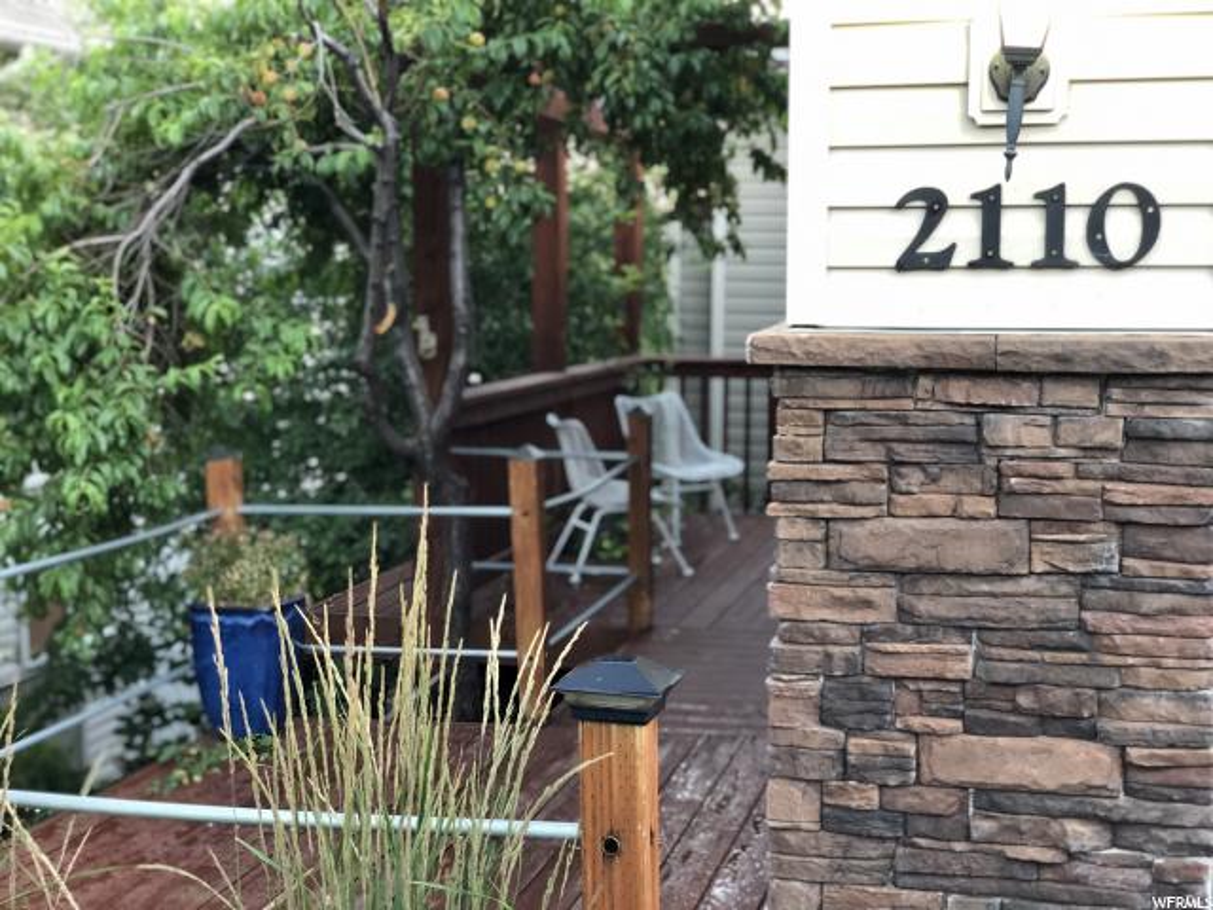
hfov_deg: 36.8
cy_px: 455
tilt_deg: -5.2
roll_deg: -0.8
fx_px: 1822
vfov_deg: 28.0
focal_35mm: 52
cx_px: 606
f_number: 2.4
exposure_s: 1/15
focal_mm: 6
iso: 160
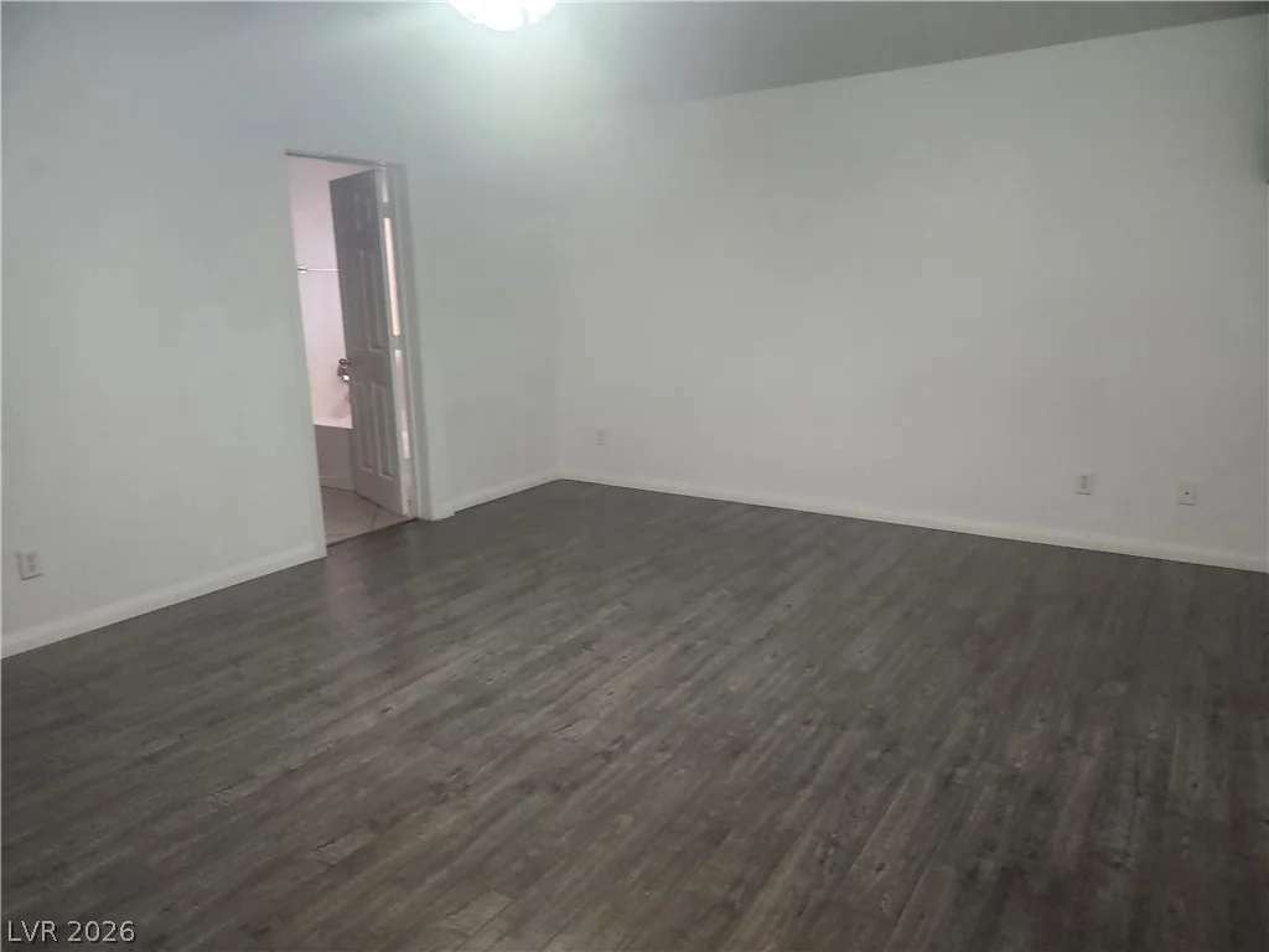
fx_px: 843
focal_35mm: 23
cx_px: 634
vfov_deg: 58.9
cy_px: 476
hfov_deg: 73.9
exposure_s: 1/120
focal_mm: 5.54
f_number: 1.8
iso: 500
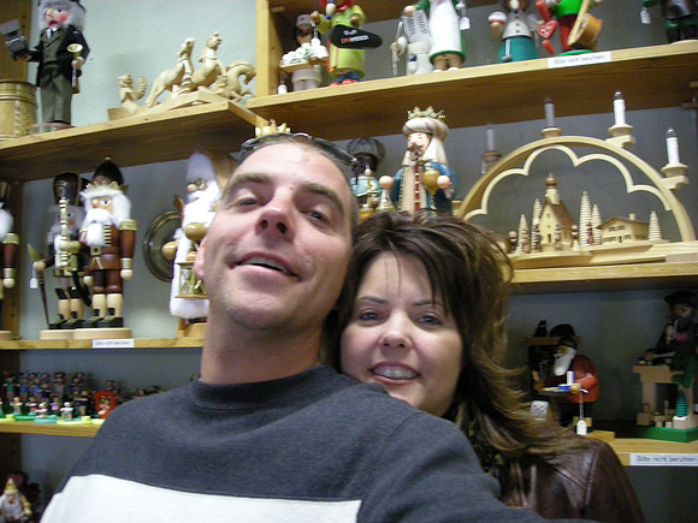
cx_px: 349
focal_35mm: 35
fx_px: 706
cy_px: 262
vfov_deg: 40.7
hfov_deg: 52.6
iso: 400
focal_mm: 5.7
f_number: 2.8
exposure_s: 1/28.6
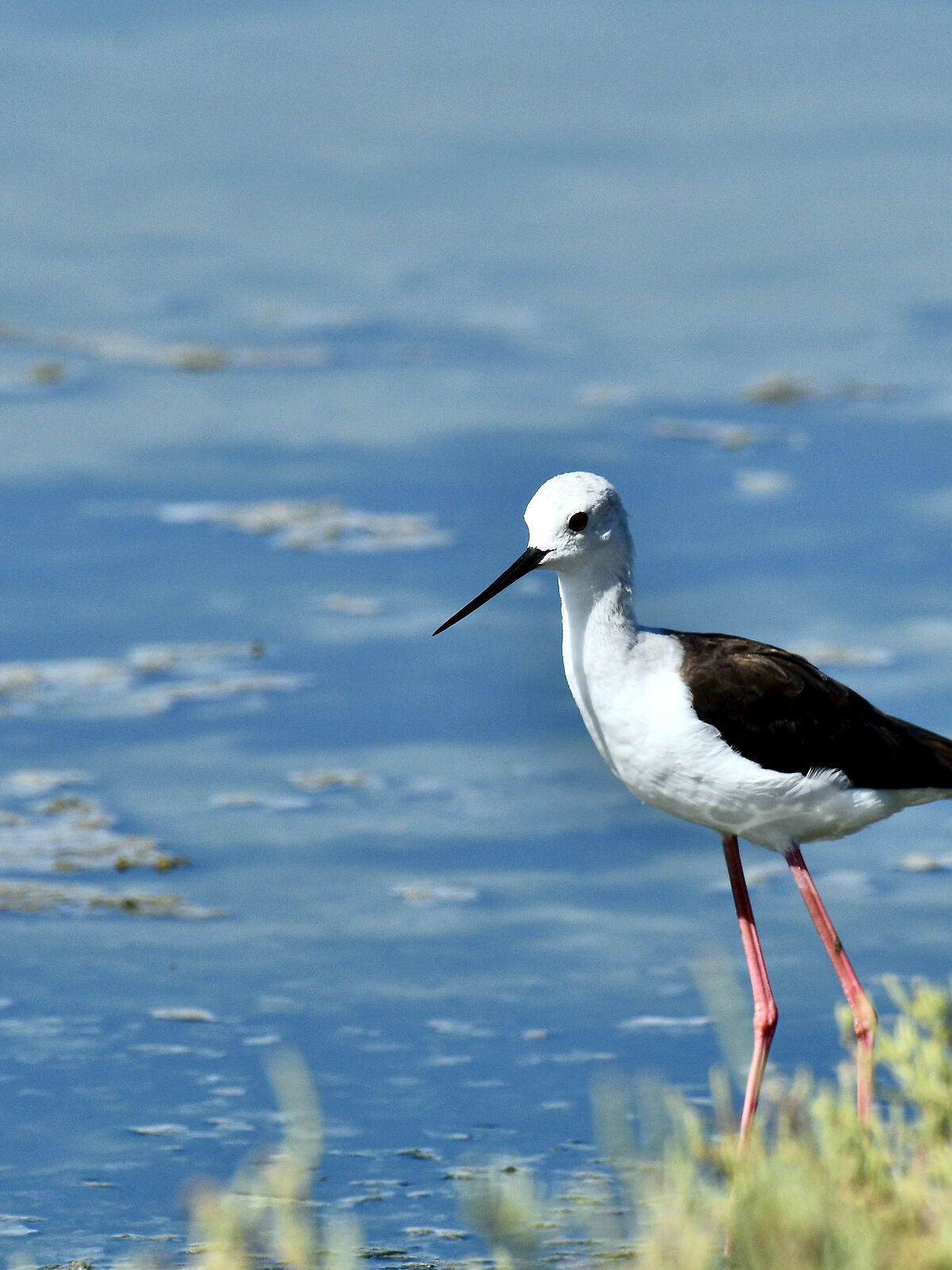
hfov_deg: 1.4
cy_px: 635
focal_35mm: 1084
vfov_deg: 1.8
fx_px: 39765
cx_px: 604
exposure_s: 1/2000
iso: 400
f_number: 8
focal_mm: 500
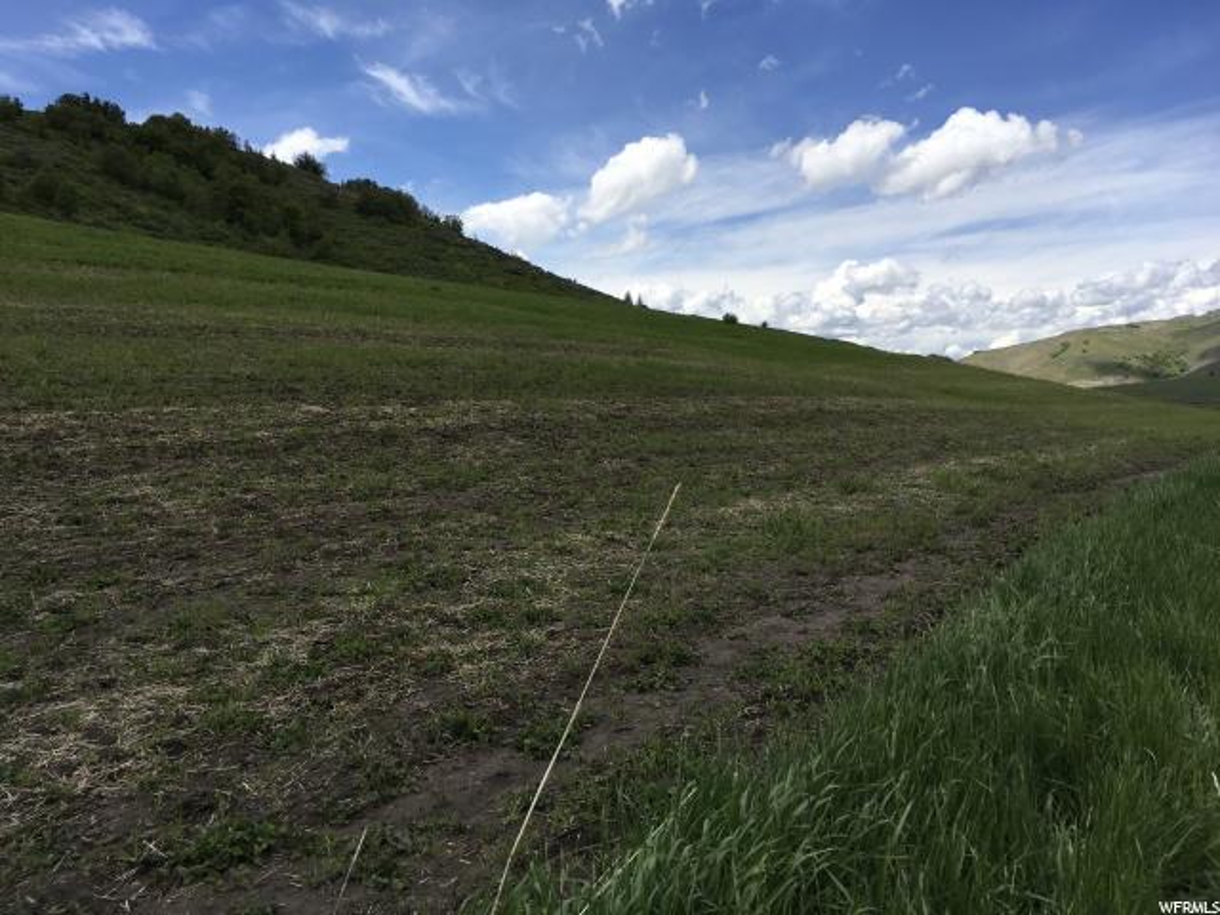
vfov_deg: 48.2
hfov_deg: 61.7
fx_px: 1022
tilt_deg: -1.0
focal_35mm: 29
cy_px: 458
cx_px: 610
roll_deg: +1.8
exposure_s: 1/1972
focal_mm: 4.15
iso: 25
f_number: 2.2
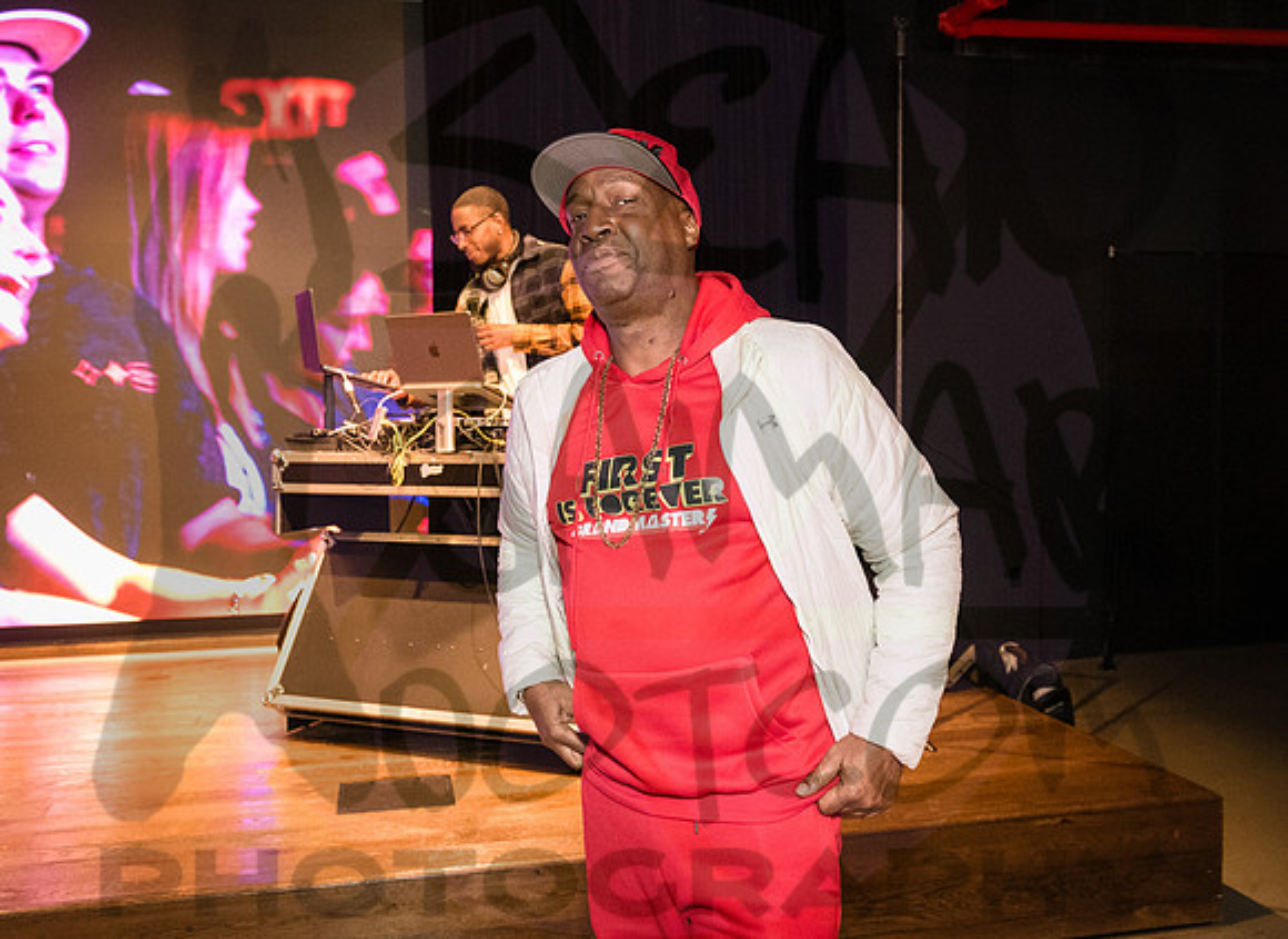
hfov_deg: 52.2
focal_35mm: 36
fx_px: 1314
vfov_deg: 39.3
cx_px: 655
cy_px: 487
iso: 6400
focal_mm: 29
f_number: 3.5
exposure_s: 1/200
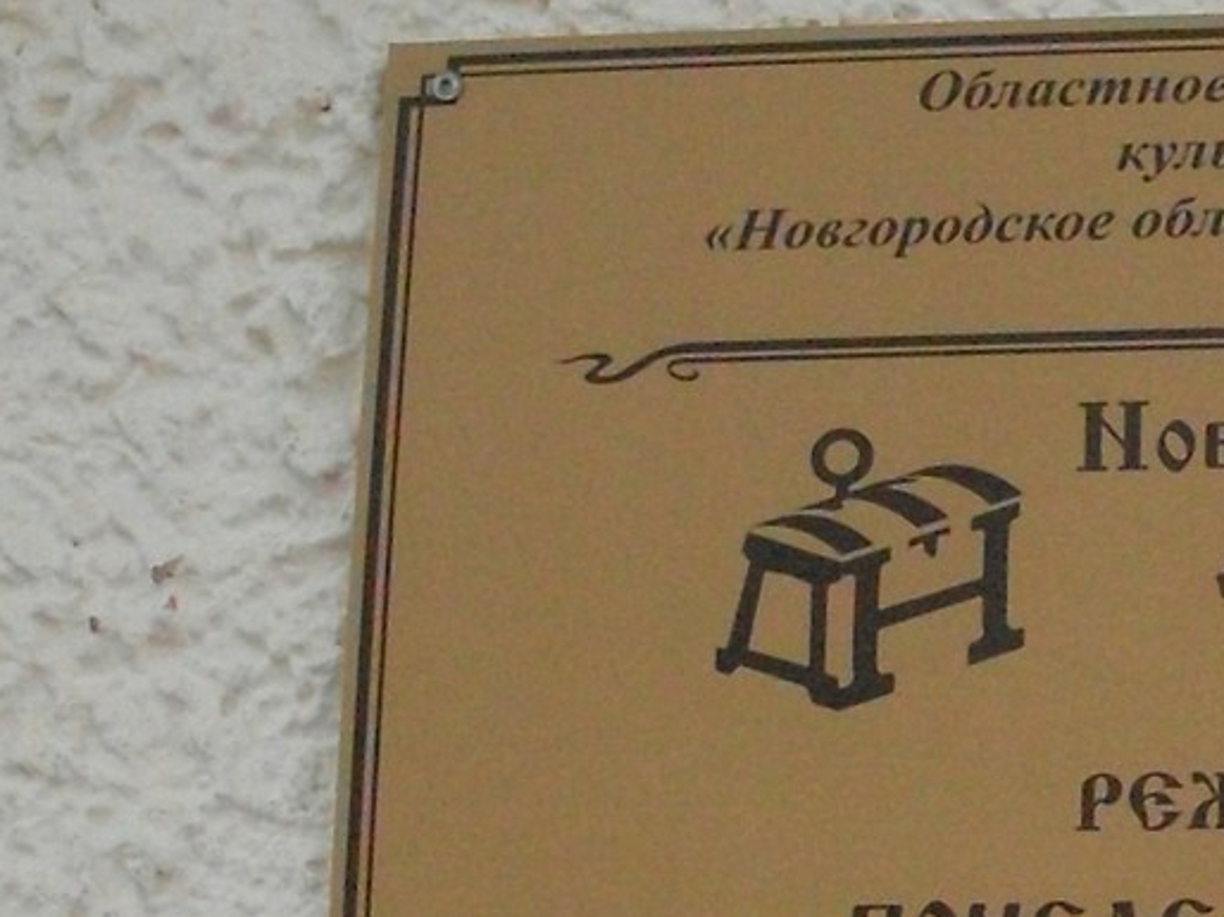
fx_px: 3746
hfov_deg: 17.9
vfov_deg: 13.8
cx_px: 1342
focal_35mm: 106
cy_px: 821
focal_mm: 6.3
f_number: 8.4
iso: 400
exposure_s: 1/500
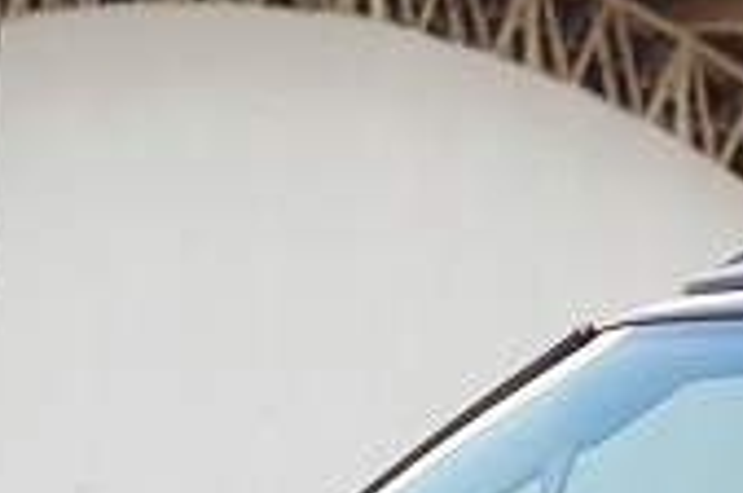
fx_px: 26182
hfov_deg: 1.6
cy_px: 1045
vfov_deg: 1.1
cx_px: 1306
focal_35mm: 1271
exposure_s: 1/500
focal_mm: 112
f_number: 6.3
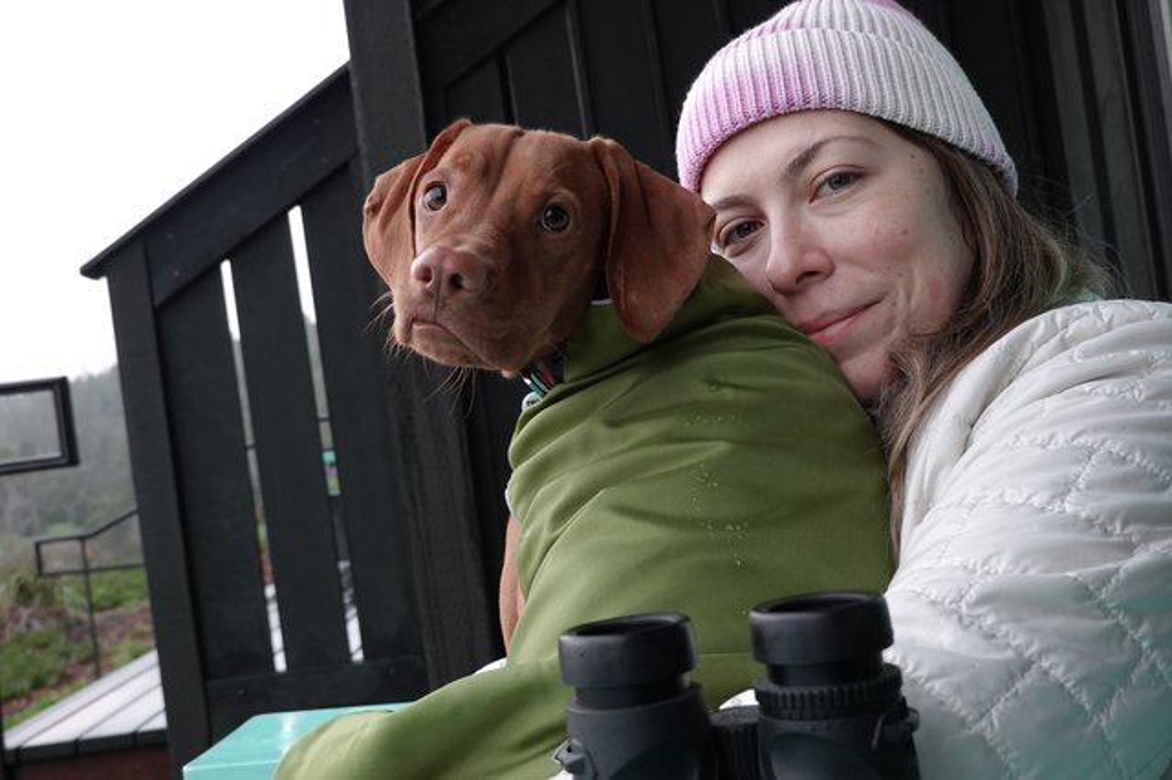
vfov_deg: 31.9
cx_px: 586
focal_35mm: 42
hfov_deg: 46.4
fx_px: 1367
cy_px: 390
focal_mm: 15.59
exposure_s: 1/50
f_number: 4
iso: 640
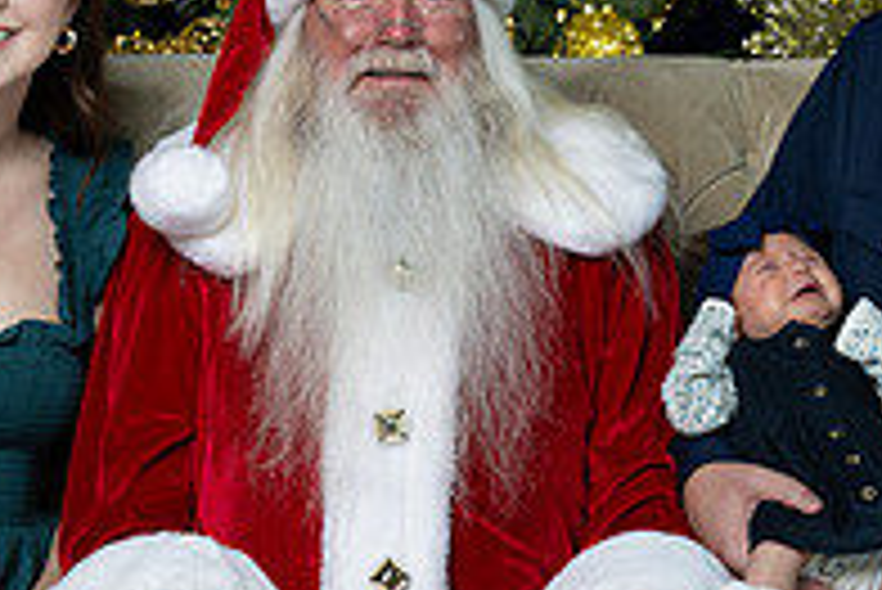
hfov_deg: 14.7
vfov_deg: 9.9
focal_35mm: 139
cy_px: 417
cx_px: 441
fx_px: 3408
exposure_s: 1/60
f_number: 7.1
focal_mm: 47
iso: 400
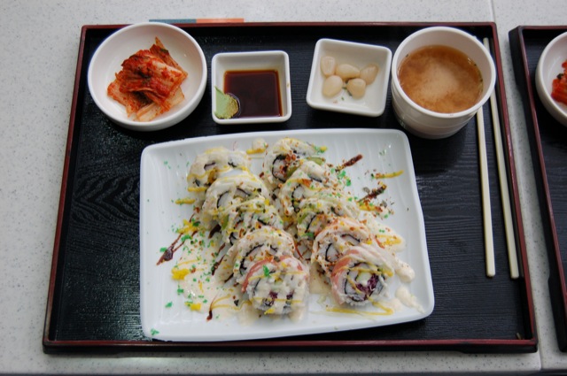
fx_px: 708
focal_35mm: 45
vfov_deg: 29.8
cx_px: 284
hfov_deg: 43.7
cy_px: 188
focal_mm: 30
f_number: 4.5
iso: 400
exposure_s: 1/80
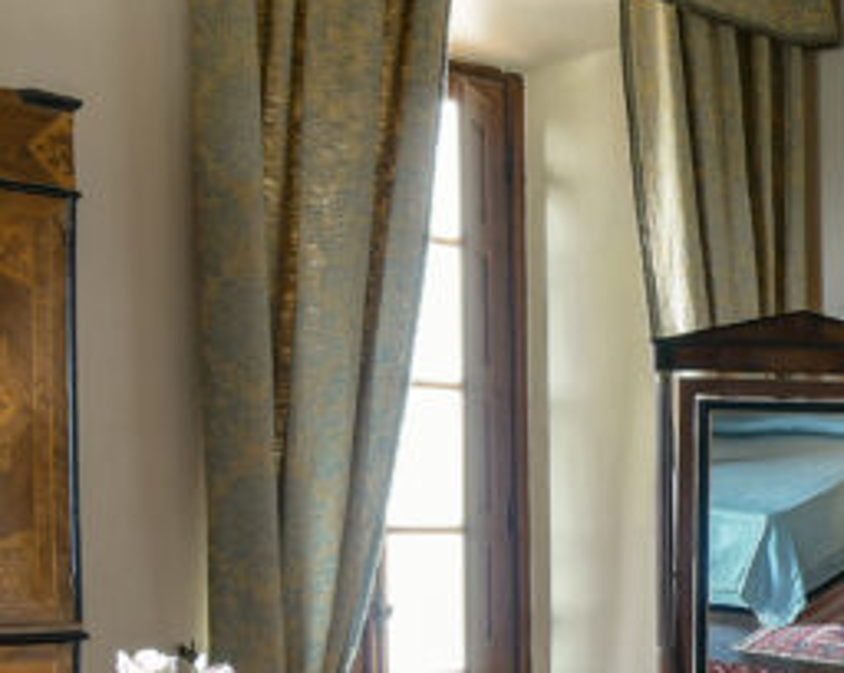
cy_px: 543
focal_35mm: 79
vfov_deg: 19.2
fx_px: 1970
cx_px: 1372
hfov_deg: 19.9
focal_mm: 14
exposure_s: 1/1.67
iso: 100
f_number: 8
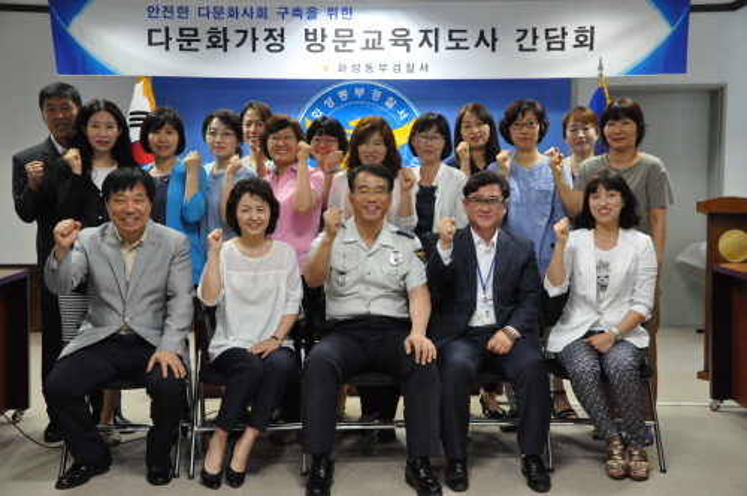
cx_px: 374
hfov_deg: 41.2
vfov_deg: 28.0
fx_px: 995
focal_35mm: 48
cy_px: 248
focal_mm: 32
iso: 2500
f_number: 5.6
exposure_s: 1/125
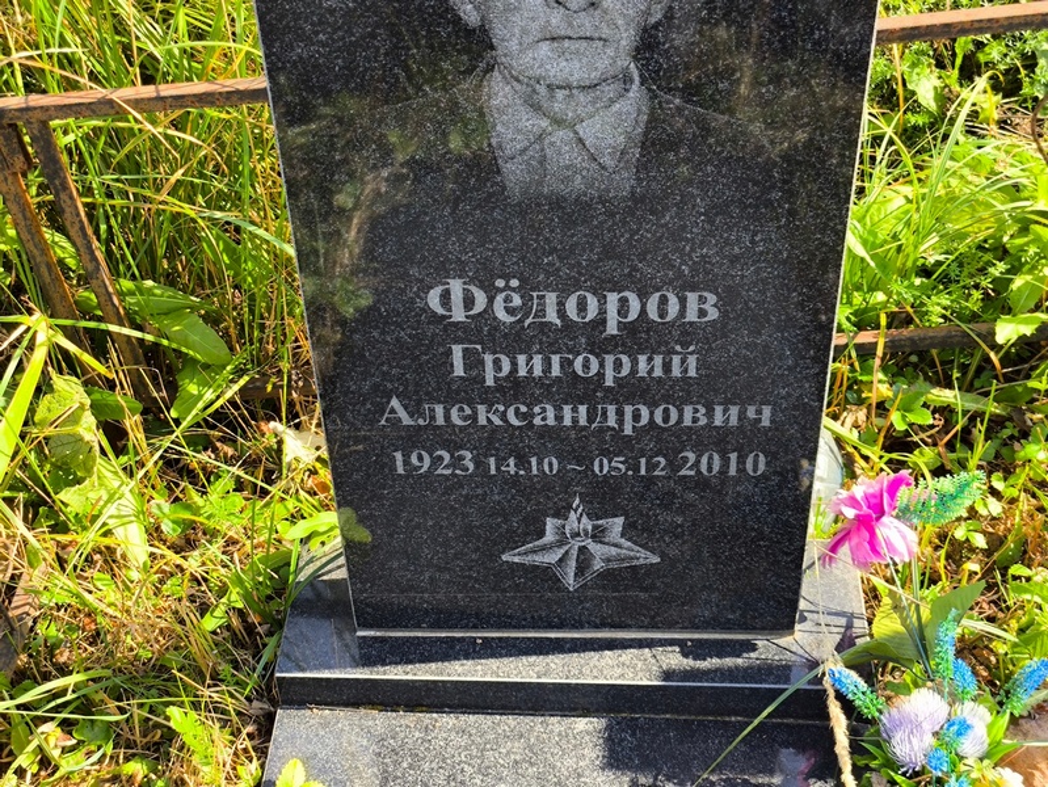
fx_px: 1514
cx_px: 524
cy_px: 394
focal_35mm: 50
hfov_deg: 38.2
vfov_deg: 29.1
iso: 50
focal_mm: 4.71
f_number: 1.7
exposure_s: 1/334
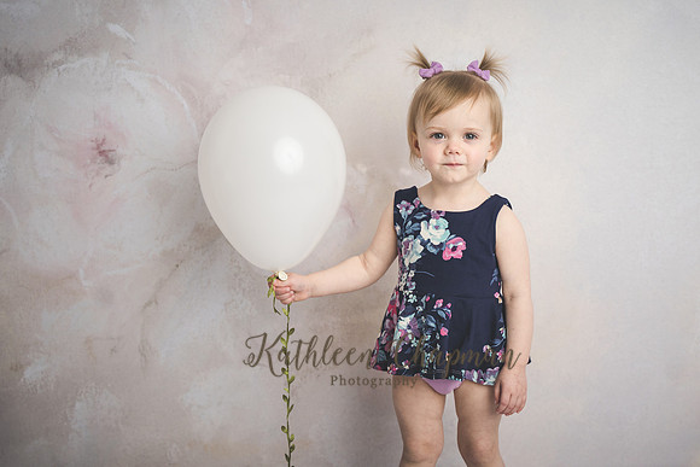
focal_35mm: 52
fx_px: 1012
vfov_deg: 25.9
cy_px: 283
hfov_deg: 38.0
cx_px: 424
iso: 100
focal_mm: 43
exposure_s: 1/200
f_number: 3.5
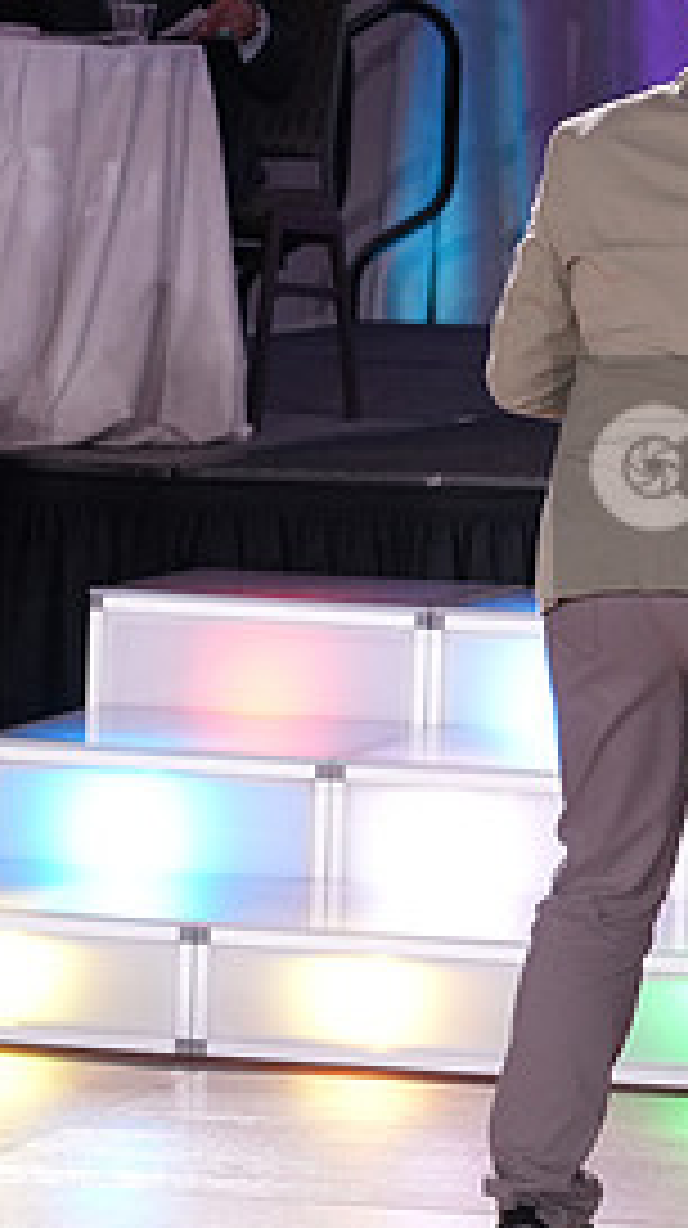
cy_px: 475
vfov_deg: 9.2
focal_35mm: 234
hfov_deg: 5.1
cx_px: 1043
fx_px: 7610
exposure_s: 1/400
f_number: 4
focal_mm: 105
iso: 2000
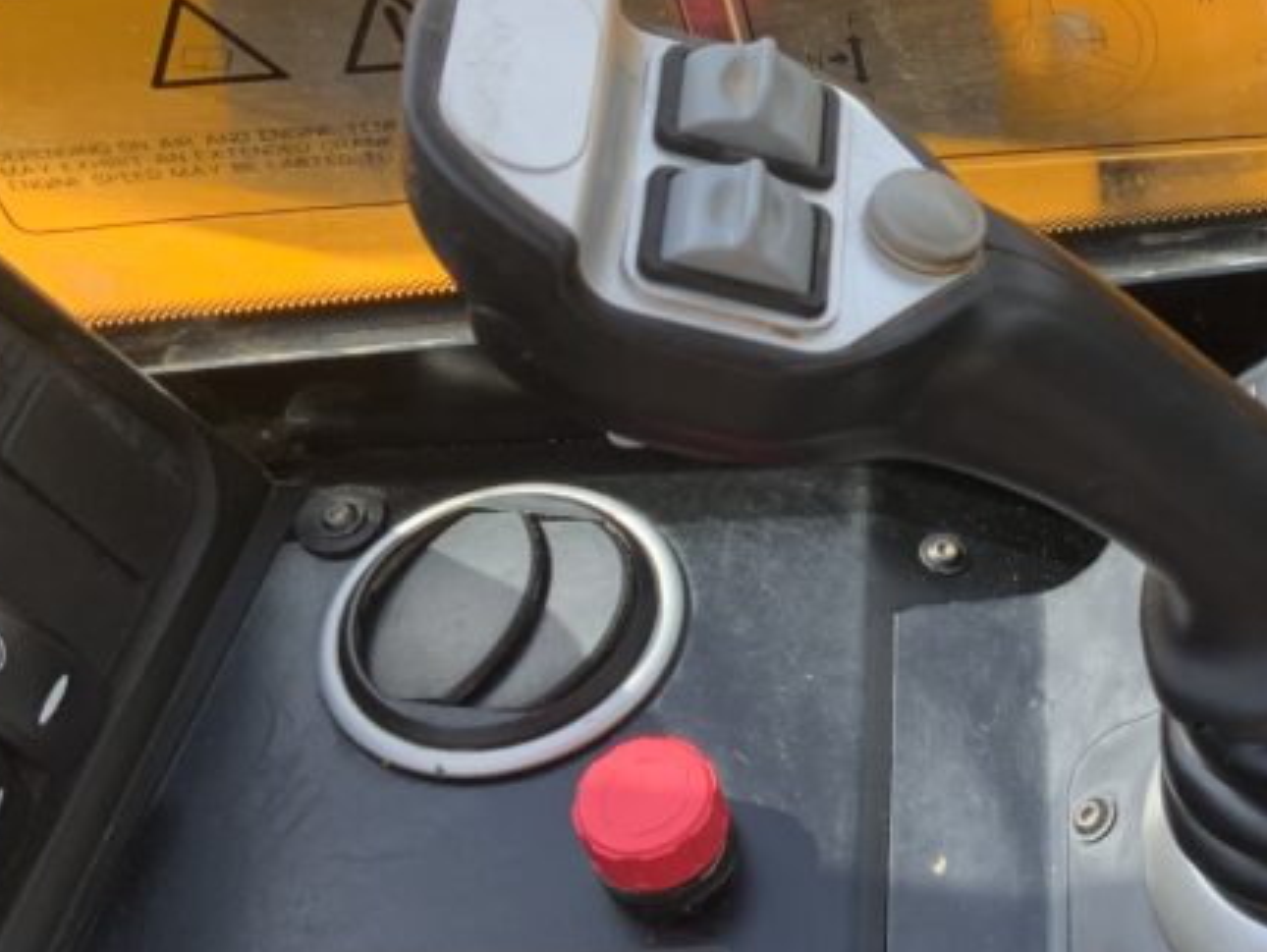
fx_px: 2527
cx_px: 1323
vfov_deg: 21.3
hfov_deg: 26.4
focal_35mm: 69
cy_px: 463
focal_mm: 3
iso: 16
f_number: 1.8
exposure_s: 1/236
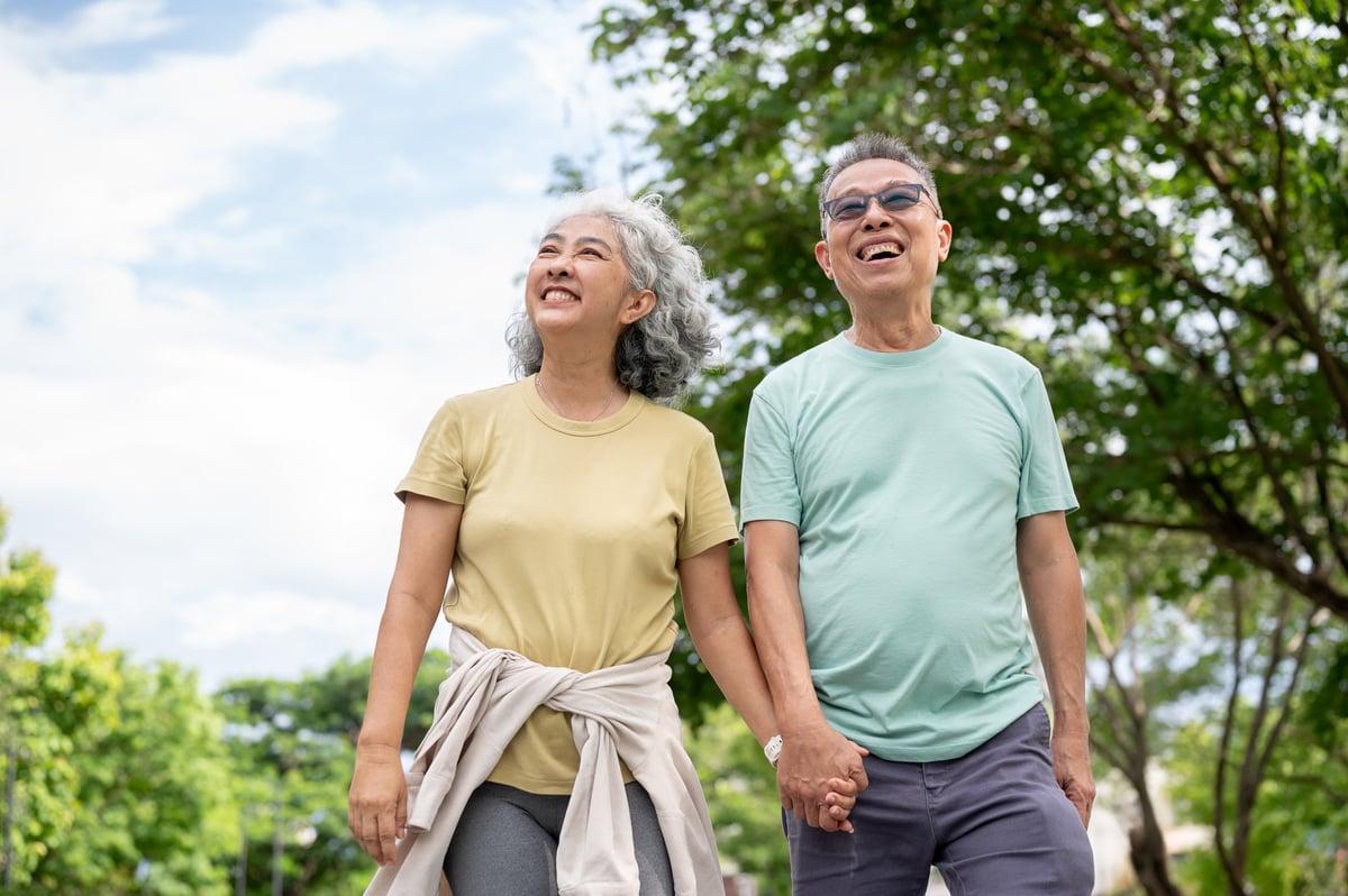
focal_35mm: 50
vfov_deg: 26.9
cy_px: 448
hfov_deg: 39.6
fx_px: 1871
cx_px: 674
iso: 100
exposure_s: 1/640
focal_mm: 50
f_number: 2.8
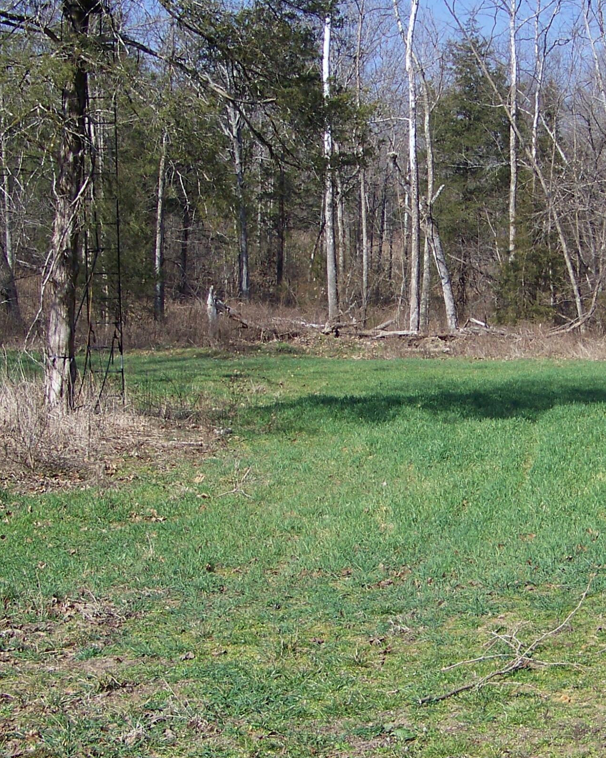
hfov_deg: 22.9
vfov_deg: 28.7
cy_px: 399
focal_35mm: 66
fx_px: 1479
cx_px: 458
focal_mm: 5.85
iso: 64
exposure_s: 1/800
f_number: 2.8
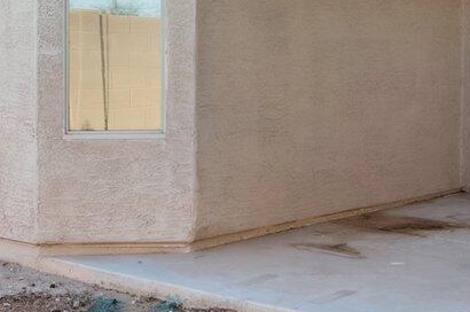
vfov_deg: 16.8
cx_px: 321
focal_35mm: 80
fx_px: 1043
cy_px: 53
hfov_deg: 25.2
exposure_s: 1/320
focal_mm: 16
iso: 320
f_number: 8
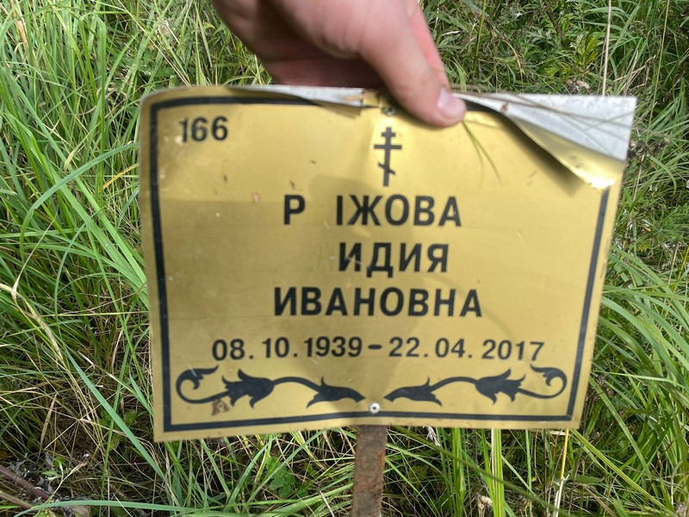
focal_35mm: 26
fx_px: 518
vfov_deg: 53.1
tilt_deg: -44.1
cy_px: 258
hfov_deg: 67.3
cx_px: 344
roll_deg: -7.0
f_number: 1.6
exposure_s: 1/394
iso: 32
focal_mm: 4.2
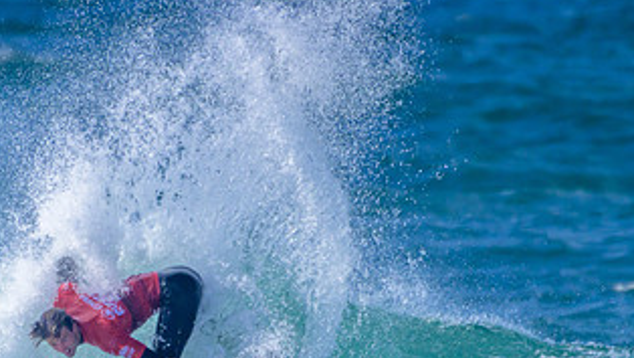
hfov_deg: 1.1
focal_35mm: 1934
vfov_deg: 0.6
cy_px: 377
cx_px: 160
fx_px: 32529
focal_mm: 1000
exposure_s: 1/2500
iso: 1000
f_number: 11
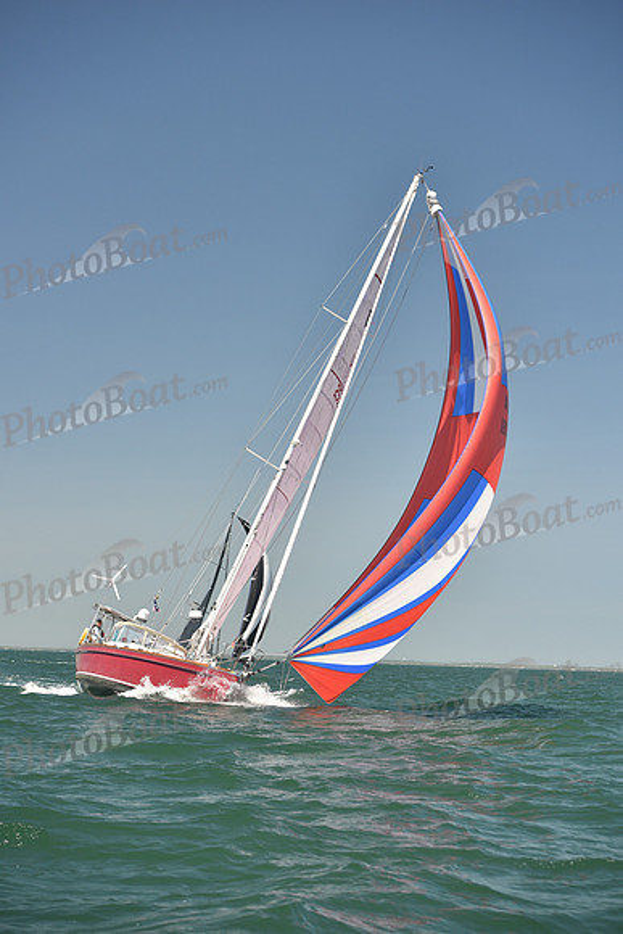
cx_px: 312
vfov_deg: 28.8
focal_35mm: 70
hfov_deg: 19.5
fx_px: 1816
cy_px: 467
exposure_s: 1/800
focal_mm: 70
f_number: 4
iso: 250
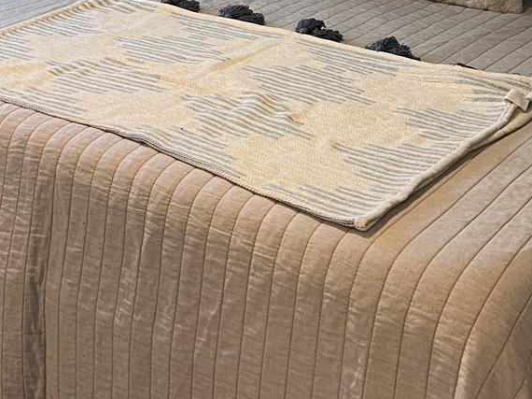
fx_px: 1121
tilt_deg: -13.8
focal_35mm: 73
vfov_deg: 19.3
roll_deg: +1.1
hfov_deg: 26.3
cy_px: -47
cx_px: 128
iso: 100
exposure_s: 1/60
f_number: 1.5
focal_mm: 5.7
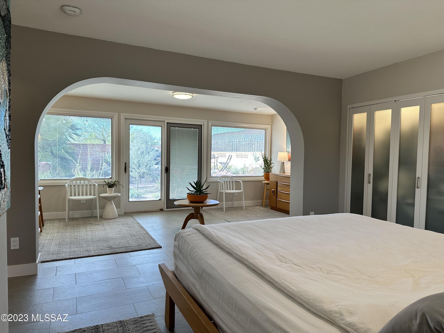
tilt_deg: -2.7
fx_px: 308
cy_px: 166
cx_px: 222
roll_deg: -1.2
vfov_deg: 56.8
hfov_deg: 71.6
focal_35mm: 24
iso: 80
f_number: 1.78
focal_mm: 6.86
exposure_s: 1/187
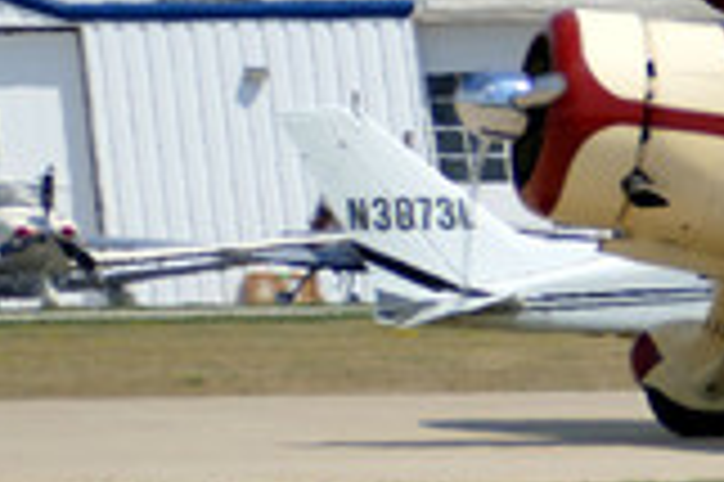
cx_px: 1138
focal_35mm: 1624
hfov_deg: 1.3
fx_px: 32627
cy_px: 25
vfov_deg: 0.8
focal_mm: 146
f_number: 4
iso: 125
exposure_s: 1/2000
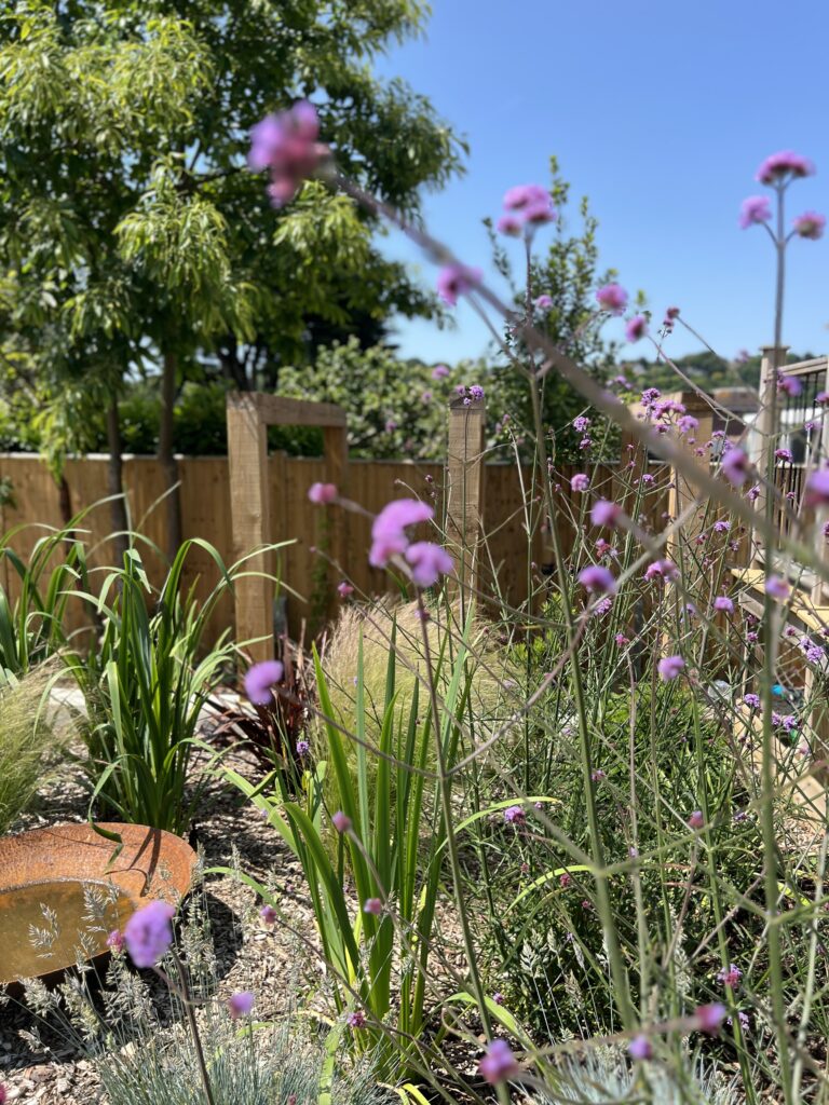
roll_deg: -0.9
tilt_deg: -8.4
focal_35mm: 26
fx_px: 830
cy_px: 552
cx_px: 414
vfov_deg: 67.3
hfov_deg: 53.1
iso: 50
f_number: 1.5
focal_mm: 5.7
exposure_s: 1/1972
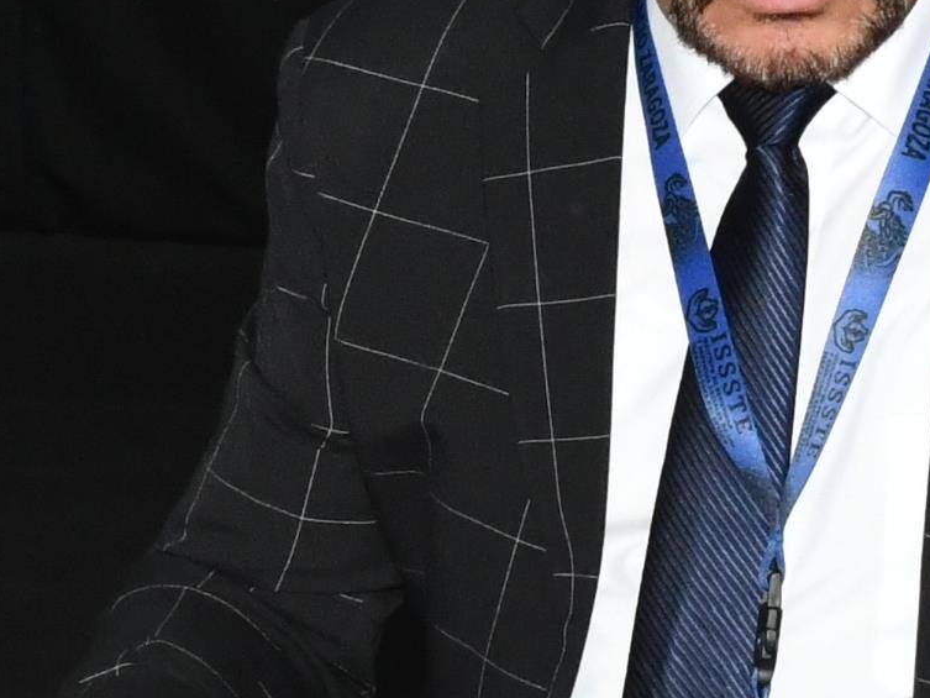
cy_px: 304
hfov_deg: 11.2
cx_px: 558
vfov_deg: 8.4
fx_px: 4729
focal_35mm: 176
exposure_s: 1/80
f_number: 14
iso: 2000
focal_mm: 22
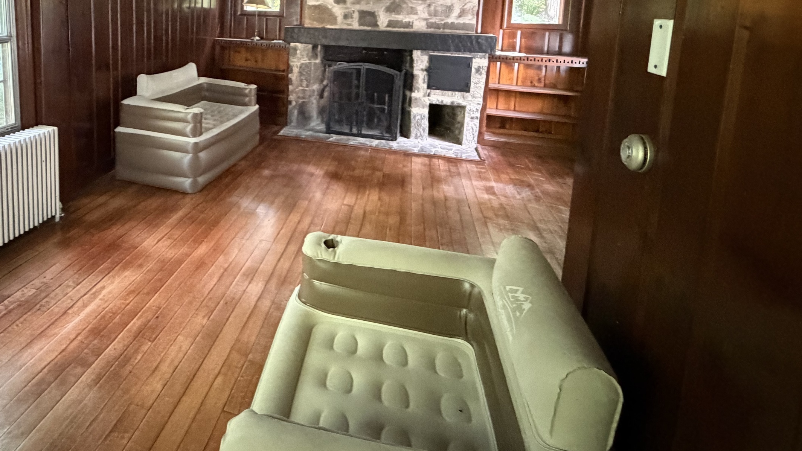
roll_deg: -0.9
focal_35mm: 22
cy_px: 56
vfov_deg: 47.0
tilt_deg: -6.7
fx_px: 468
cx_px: 266
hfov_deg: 78.5
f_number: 2.2
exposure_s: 1/49
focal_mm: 2.22
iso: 1250
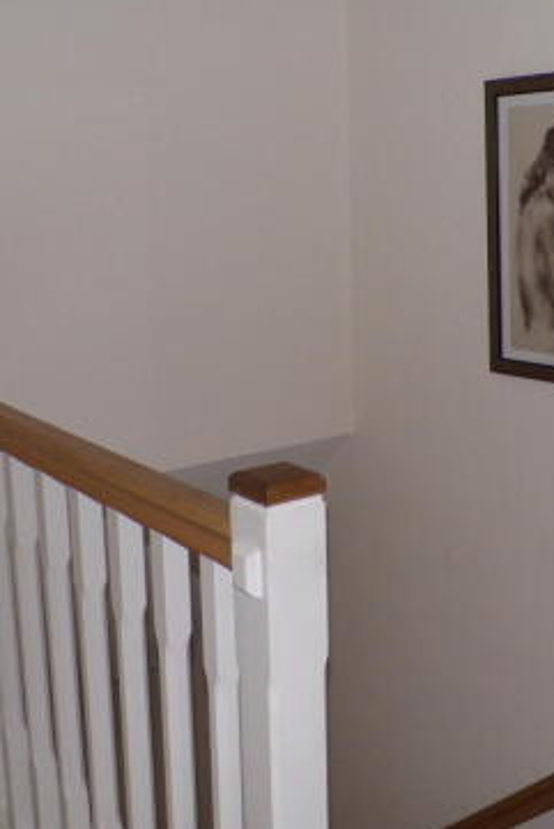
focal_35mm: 47
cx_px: 449
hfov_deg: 28.0
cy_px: 405
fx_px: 1084
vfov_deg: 41.9
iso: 200
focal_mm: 5
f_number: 3.1
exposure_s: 1/60
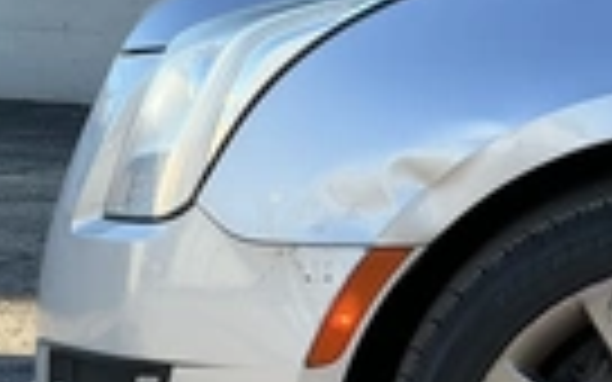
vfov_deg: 14.8
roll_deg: -2.9
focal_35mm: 87
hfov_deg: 23.5
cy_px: 373
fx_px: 1451
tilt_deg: -11.4
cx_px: 468
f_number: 1.8
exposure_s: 1/280
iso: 25
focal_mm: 3
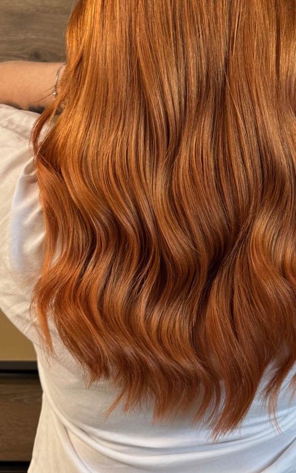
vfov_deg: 45.8
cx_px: 198
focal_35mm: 43
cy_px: 173
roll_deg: -2.2
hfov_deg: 29.6
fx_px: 555
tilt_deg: -11.7
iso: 160
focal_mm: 6.76
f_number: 1.78
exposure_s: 1/100
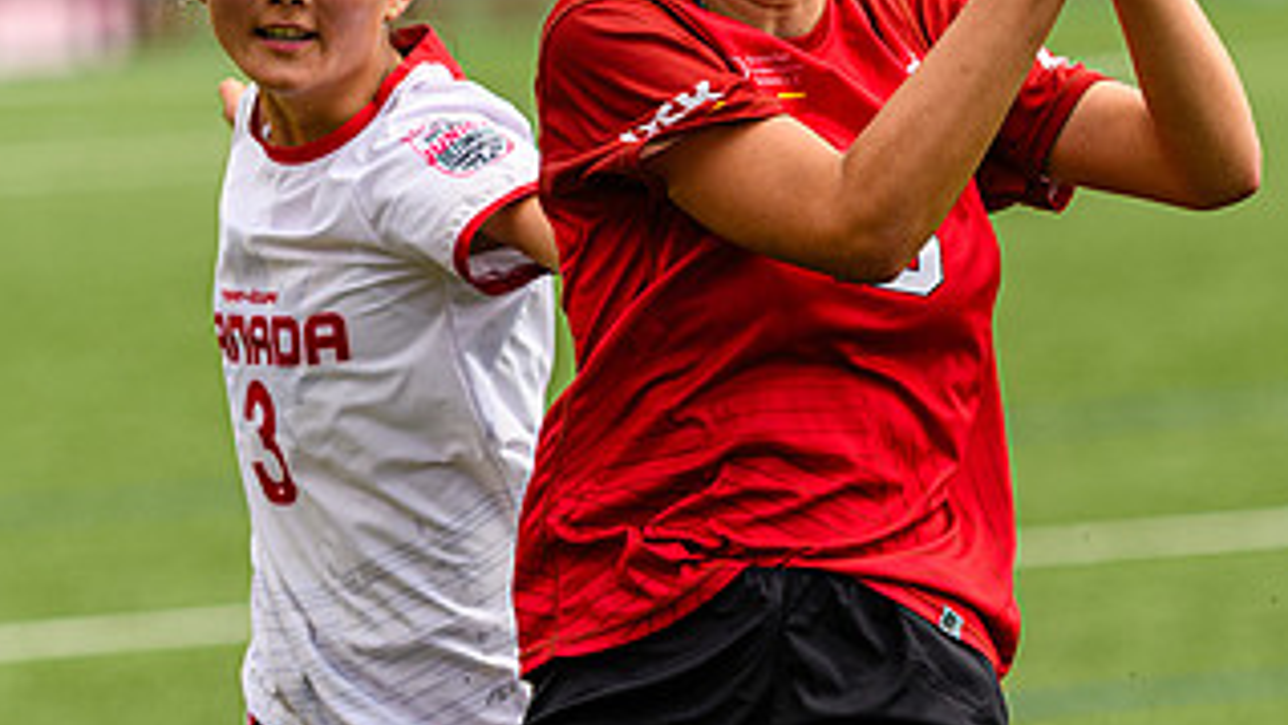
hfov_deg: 4.7
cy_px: 225
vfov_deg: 2.7
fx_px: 15645
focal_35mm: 458
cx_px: 903
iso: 125
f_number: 3.2
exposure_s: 1/1250
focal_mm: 160
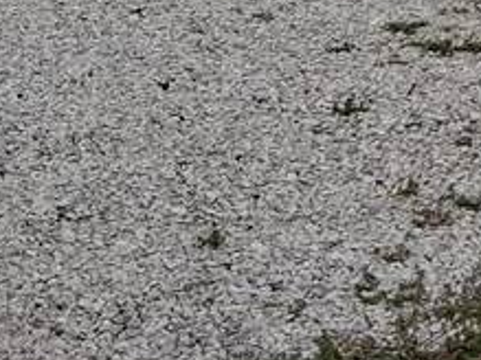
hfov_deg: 11.4
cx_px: 1039
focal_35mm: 152
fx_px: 2111
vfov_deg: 8.9
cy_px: -492
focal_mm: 3.98
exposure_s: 1/133
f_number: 1.8
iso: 25
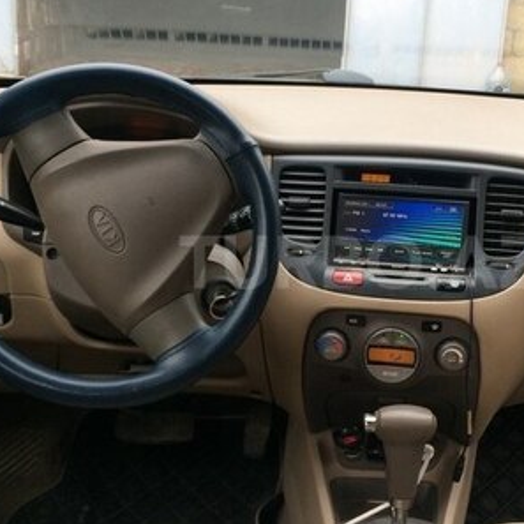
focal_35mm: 57
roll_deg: -3.9
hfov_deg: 29.8
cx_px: 360
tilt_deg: -16.0
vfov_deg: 30.0
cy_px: 262
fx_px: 976
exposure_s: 1/100
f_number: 2.2
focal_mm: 4.15
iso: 64
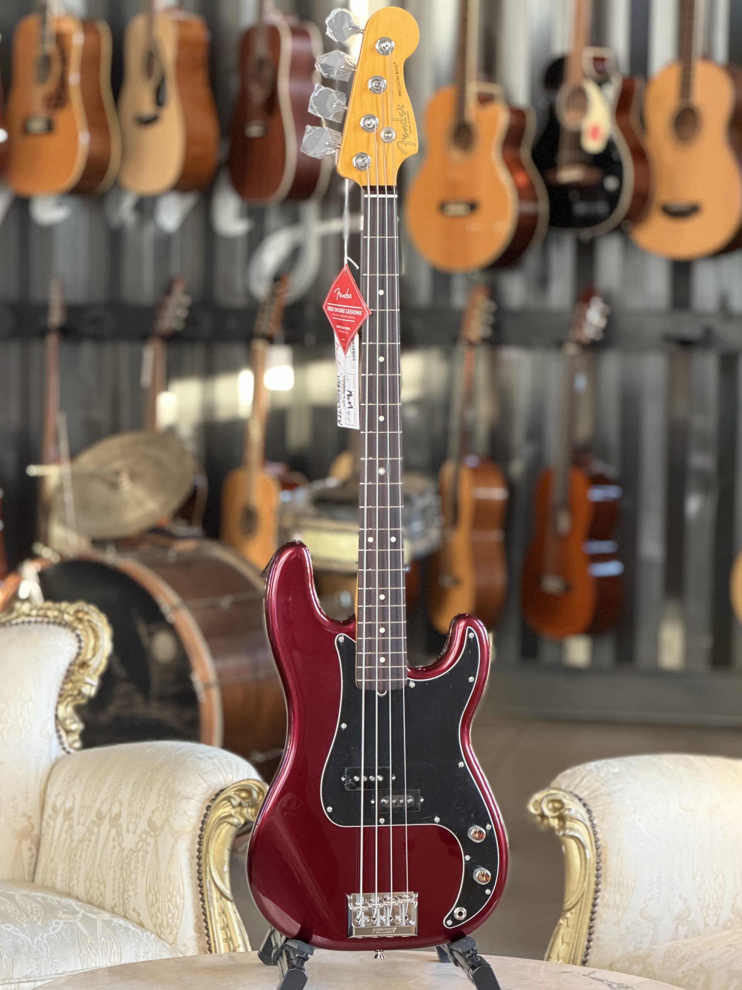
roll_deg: -1.3
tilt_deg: -5.6
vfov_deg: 19.6
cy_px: 495
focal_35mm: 100
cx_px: 371
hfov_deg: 14.8
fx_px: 2858
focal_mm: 16.89
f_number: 2.8
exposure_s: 1/69
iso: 640
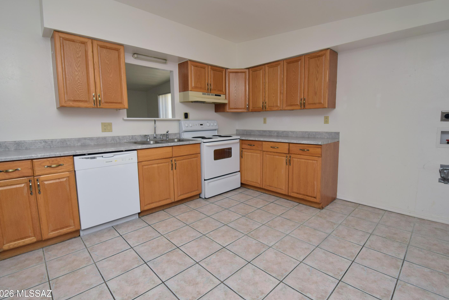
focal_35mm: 16
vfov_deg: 73.7
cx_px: 226
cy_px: 148
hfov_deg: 96.7
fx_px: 200
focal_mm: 10
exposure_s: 1/80
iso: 400
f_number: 9
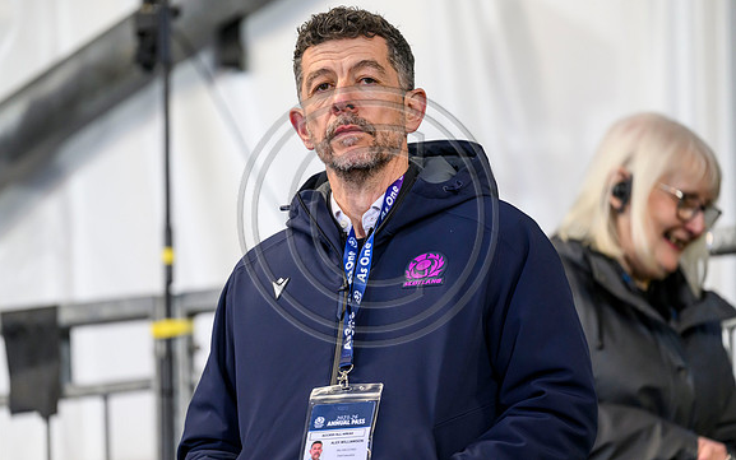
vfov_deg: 3.2
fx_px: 8226
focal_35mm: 410
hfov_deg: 5.1
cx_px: 367
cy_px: 215
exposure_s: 1/320
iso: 3200
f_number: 3.2
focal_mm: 400
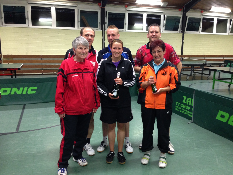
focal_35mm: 33
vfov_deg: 42.9
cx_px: 116
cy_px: 88
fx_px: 222
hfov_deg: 55.4
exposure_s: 1/20
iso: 200
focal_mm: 4.13
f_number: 2.4
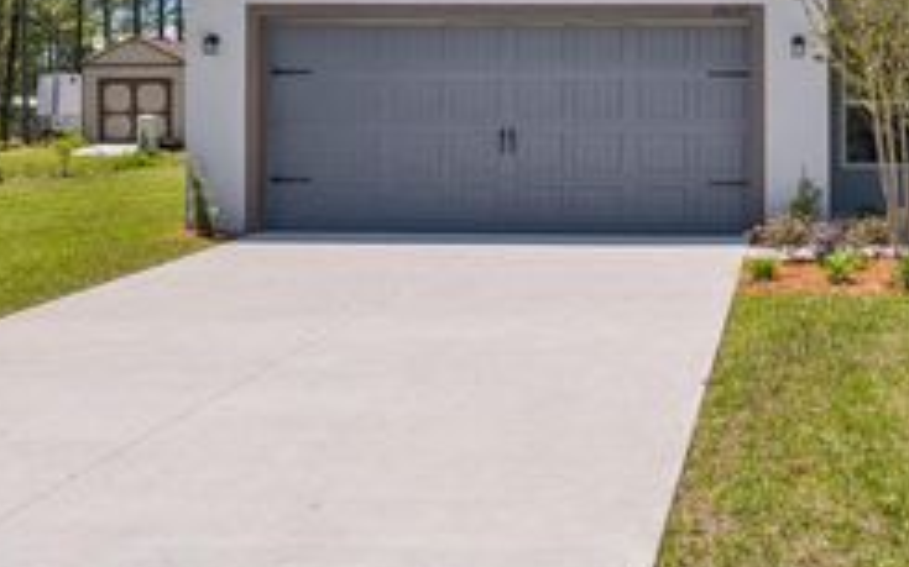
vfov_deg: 23.5
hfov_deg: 36.6
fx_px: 1337
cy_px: 83
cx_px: 690
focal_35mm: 54
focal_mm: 26
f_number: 8
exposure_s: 1/2000
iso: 400
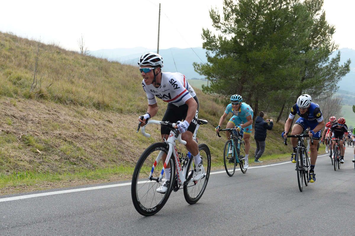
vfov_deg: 28.0
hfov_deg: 41.1
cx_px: 178
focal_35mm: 48
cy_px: 118
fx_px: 473
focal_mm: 48
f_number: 5.6
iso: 1000
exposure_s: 1/1000
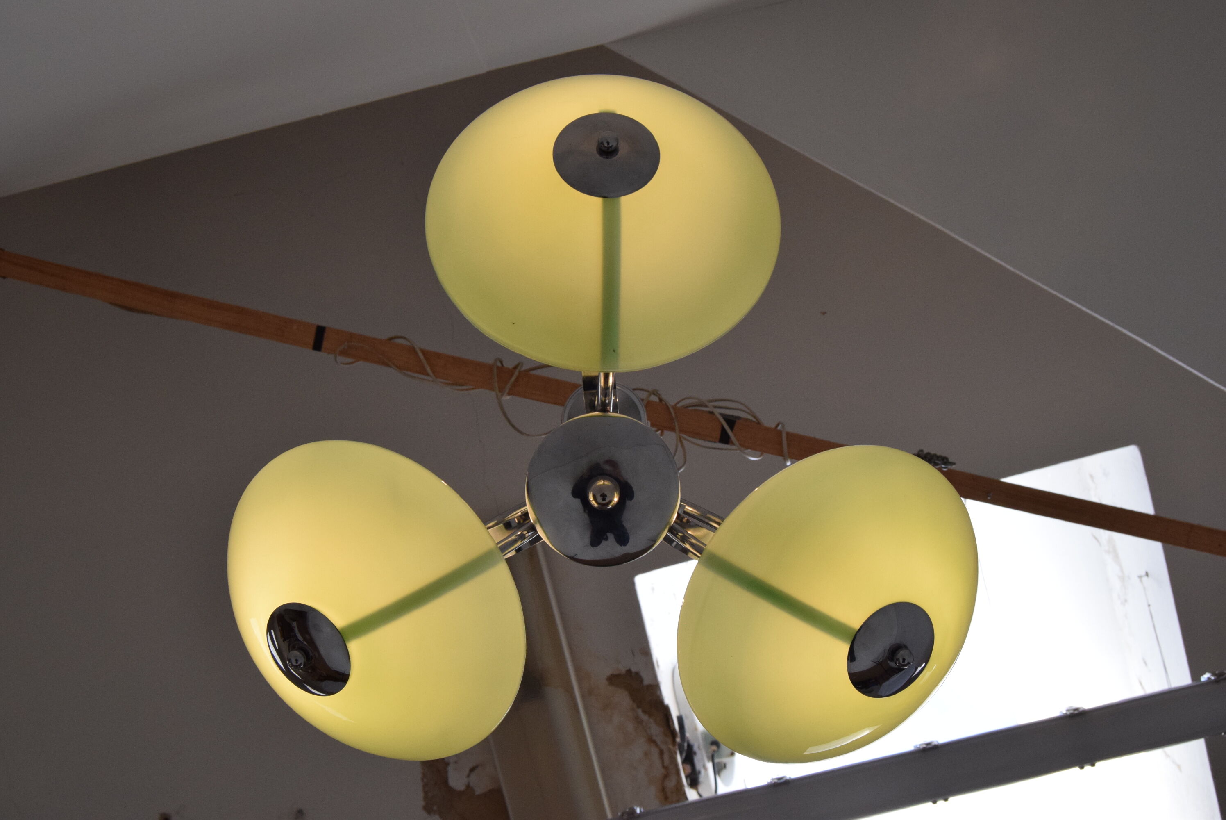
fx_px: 1431
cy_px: 410
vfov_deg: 31.9
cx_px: 613
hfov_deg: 46.4
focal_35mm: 42
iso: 1600
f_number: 9
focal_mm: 28
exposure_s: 1/320
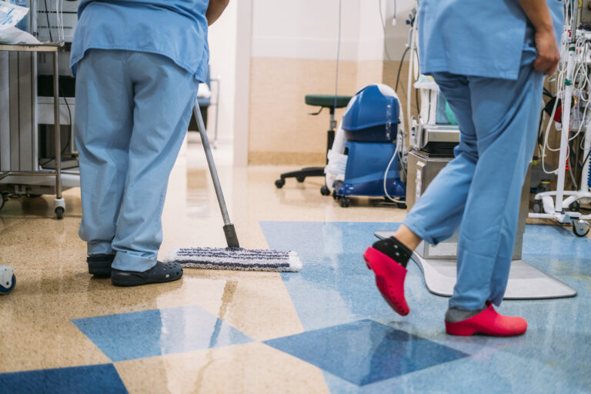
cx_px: 296
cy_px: 197
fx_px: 821
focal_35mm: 50
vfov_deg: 27.0
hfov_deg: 39.6
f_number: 2
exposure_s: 1/400
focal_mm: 50
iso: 1250
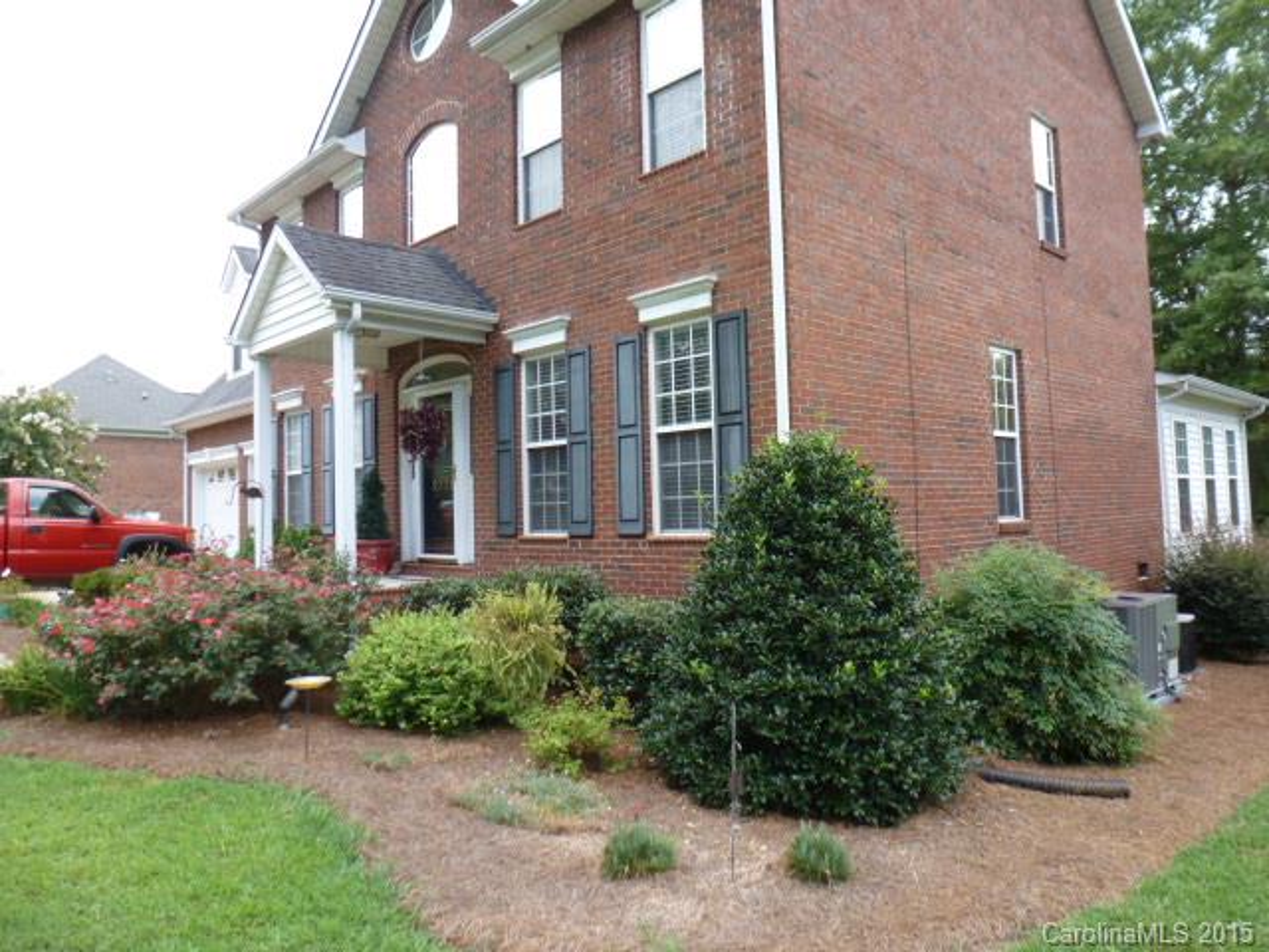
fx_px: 880
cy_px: 476
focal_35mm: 24
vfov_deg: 56.8
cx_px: 634
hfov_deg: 71.6
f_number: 3.3
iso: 200
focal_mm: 4.3
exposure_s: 1/250
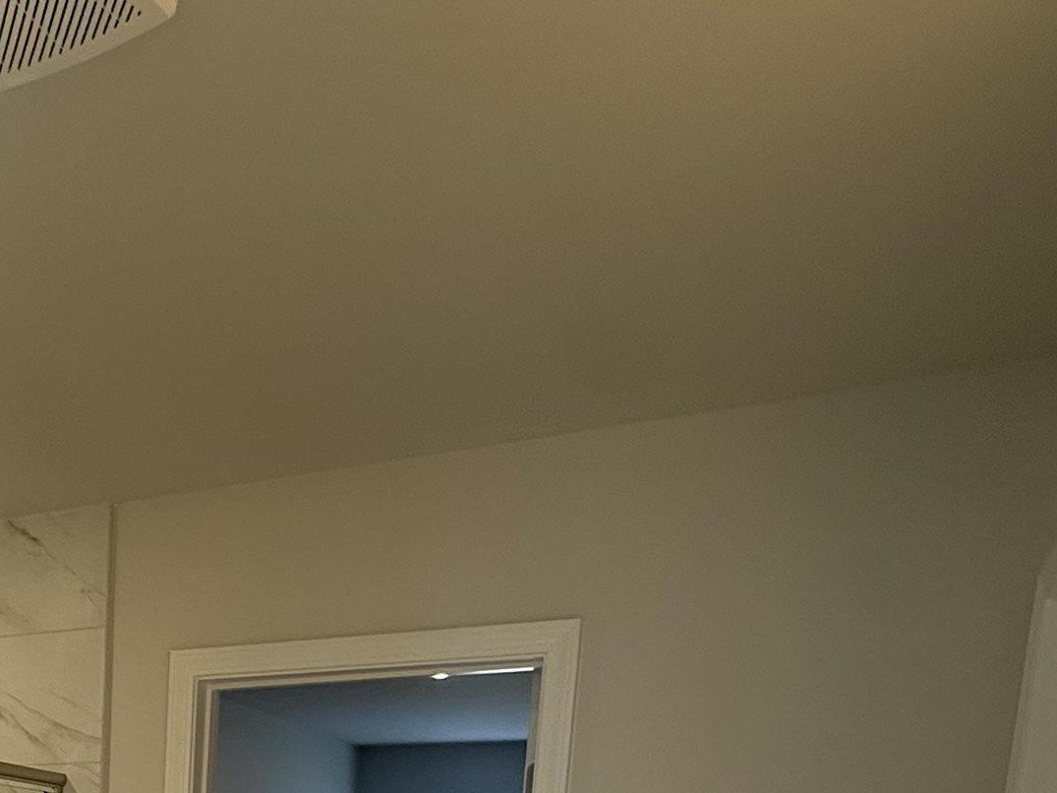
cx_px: 40
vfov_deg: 28.4
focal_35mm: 40
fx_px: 1221
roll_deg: -1.8
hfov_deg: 41.7
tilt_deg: -7.1
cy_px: 1069
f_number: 2.2
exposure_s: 1/120
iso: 125
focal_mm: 2.22
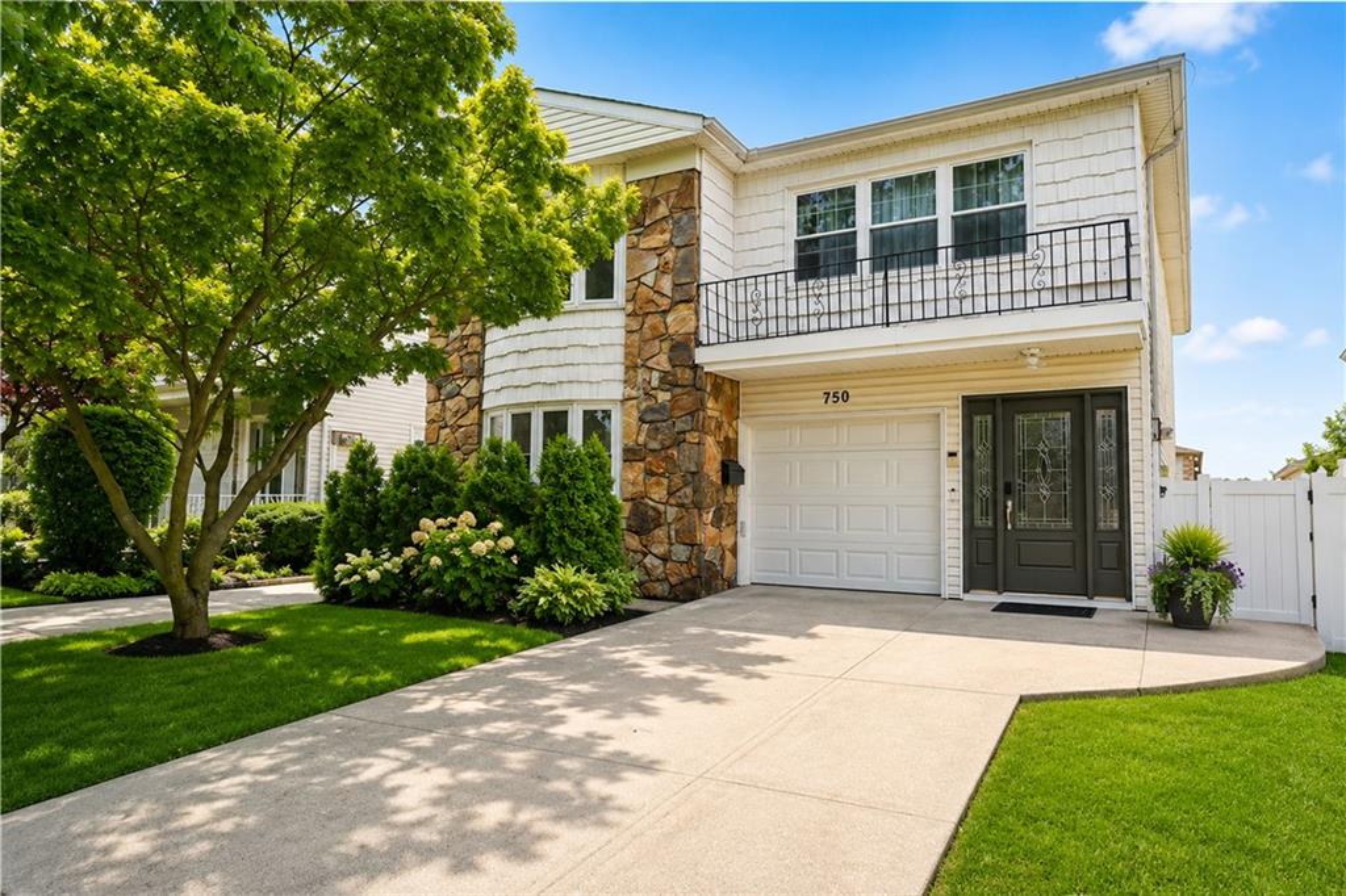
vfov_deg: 56.1
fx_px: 841
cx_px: 673
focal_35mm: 22
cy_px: 448
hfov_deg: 77.3
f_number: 5
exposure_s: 1/250
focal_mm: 22.5
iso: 100
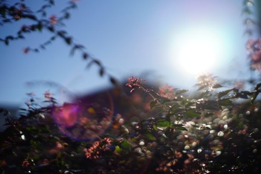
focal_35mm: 52
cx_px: 133
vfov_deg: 26.0
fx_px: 377
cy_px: 86
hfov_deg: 38.2
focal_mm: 50
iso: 100
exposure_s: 1/8000
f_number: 2
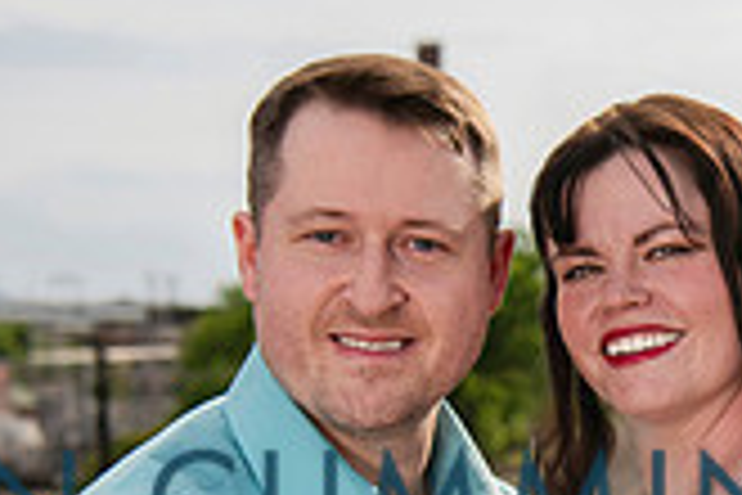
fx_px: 2906
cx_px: 935
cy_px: 493
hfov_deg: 14.0
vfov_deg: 9.7
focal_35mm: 141
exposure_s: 1/2500
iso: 200
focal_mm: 40
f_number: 4
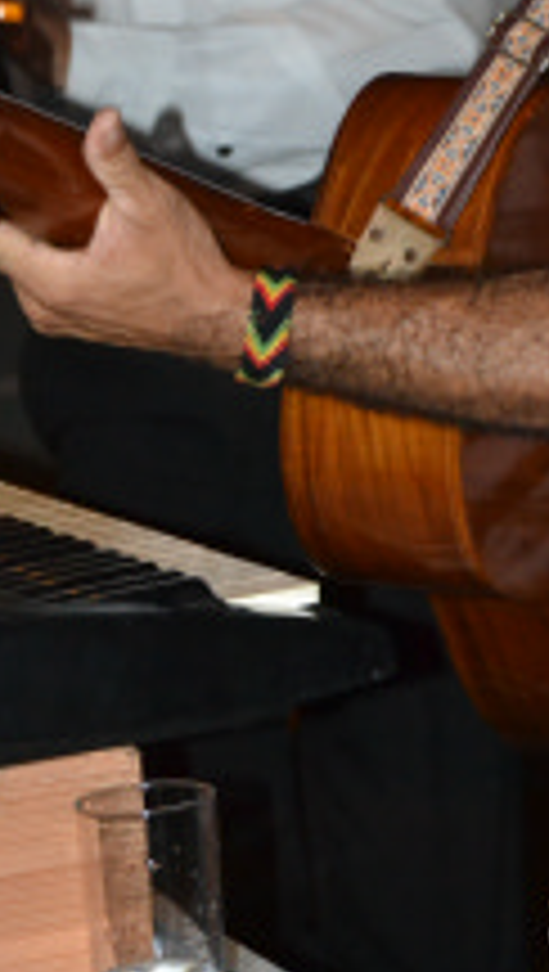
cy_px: -86
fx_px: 7023
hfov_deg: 4.5
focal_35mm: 272
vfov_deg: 7.9
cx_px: 443
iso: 3200
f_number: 5.3
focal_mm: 75
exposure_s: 1/60
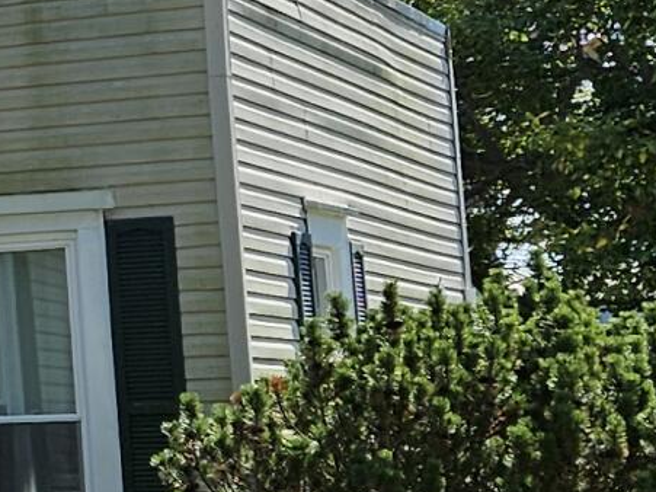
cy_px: 213
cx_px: -975
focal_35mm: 153
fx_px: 2899
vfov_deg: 9.7
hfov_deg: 10.8
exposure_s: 1/1036
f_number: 1.8
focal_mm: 5.4
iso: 25
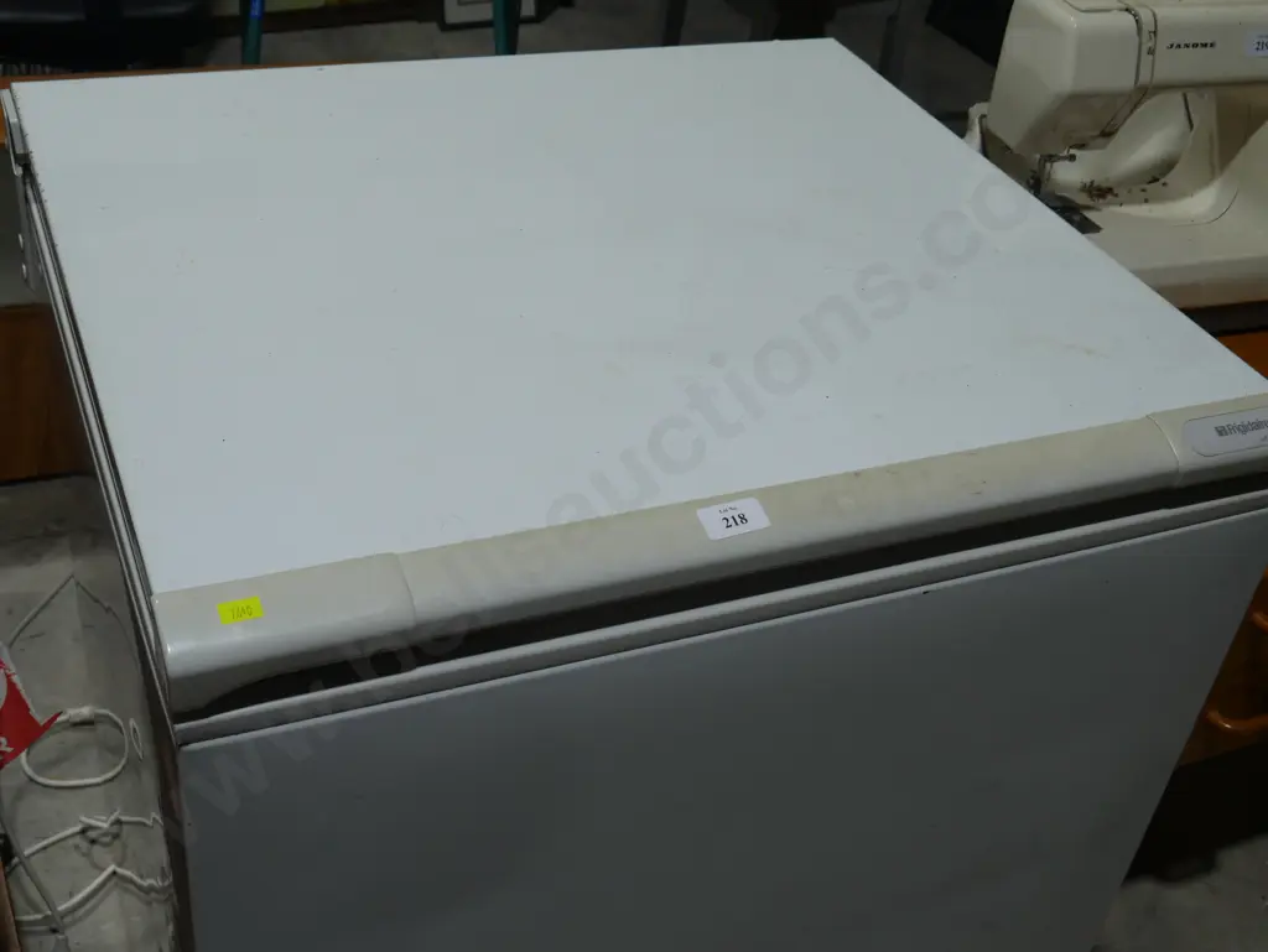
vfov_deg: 34.4
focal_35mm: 42
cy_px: 476
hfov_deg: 44.8
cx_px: 634
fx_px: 1539
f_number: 7.1
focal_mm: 21
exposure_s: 1/80
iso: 200
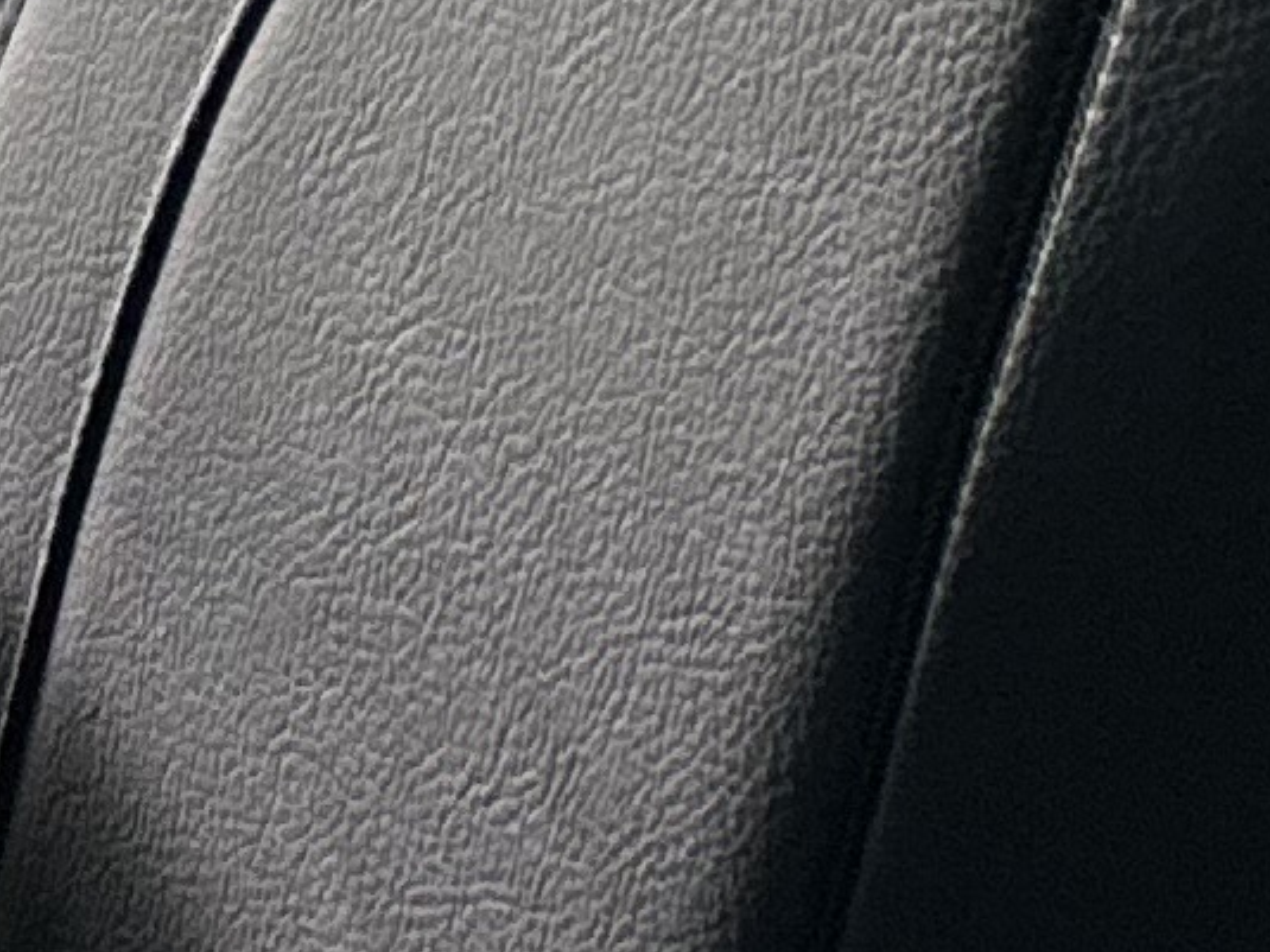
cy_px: -2006
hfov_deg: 8.9
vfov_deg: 7.2
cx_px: 3808
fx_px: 6639
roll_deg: -5.0
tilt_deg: -3.8
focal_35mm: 181
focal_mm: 6.86
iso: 250
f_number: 1.78
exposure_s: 1/109
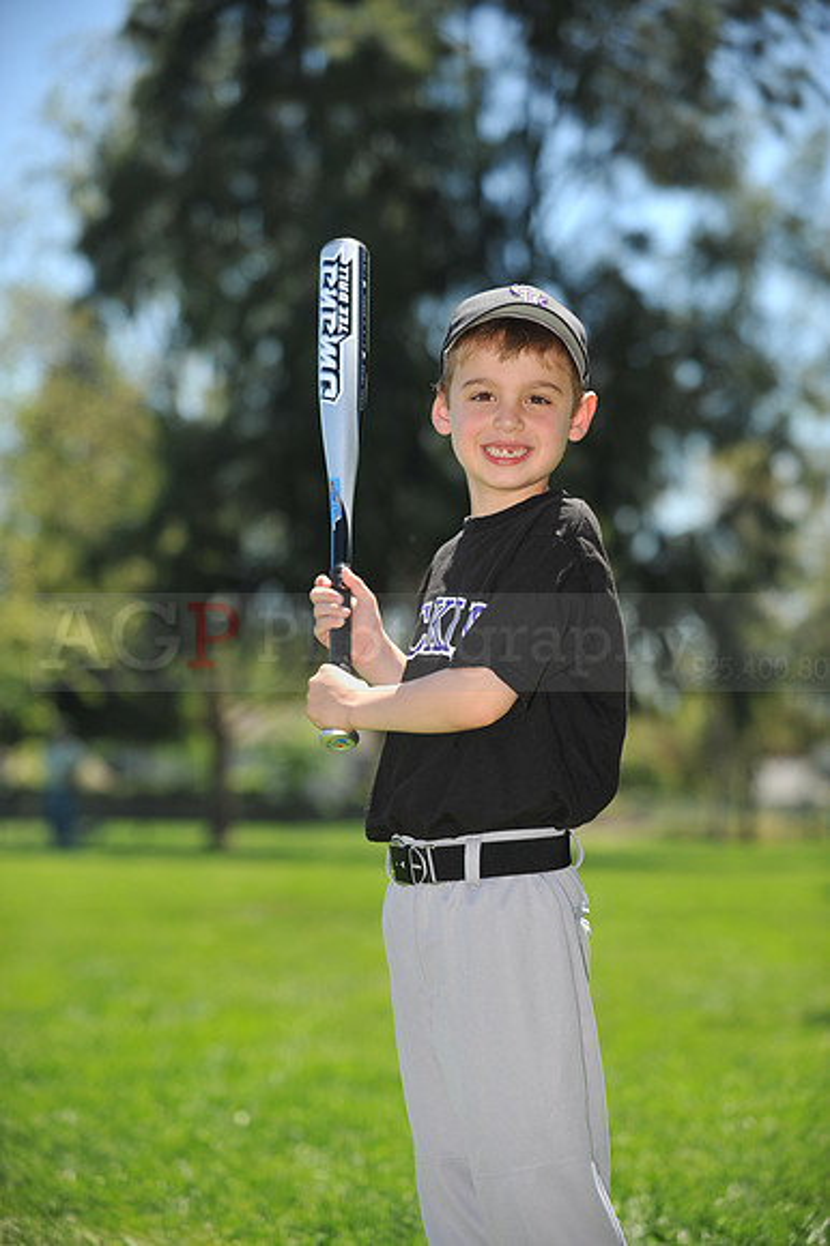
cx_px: 415
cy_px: 623
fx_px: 3462
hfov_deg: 13.7
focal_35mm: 100
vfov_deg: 20.4
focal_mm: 100
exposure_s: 1/1250
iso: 200
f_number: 4
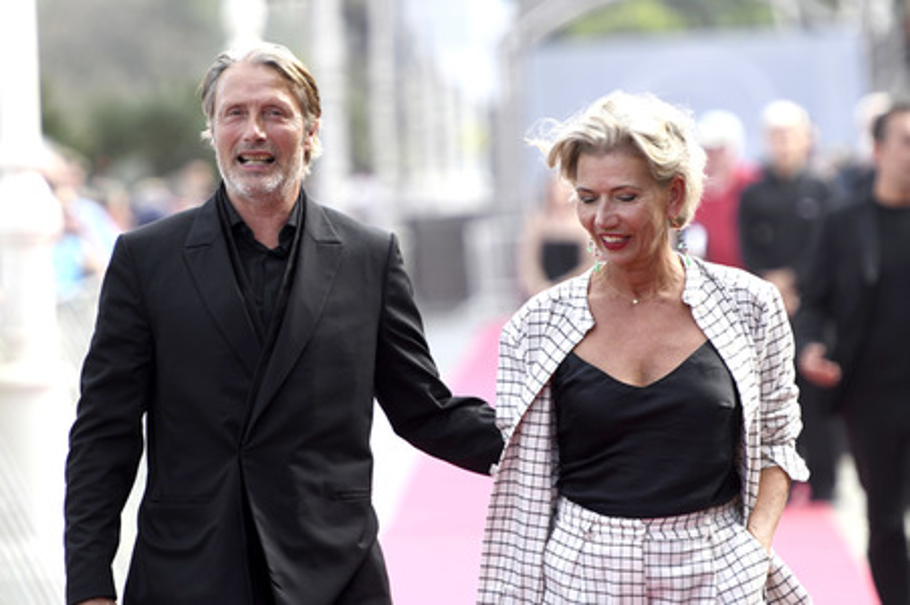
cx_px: 455
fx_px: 8840
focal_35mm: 350
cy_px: 302
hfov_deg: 5.9
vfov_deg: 3.9
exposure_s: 1/800
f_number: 5.6
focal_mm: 350
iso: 800
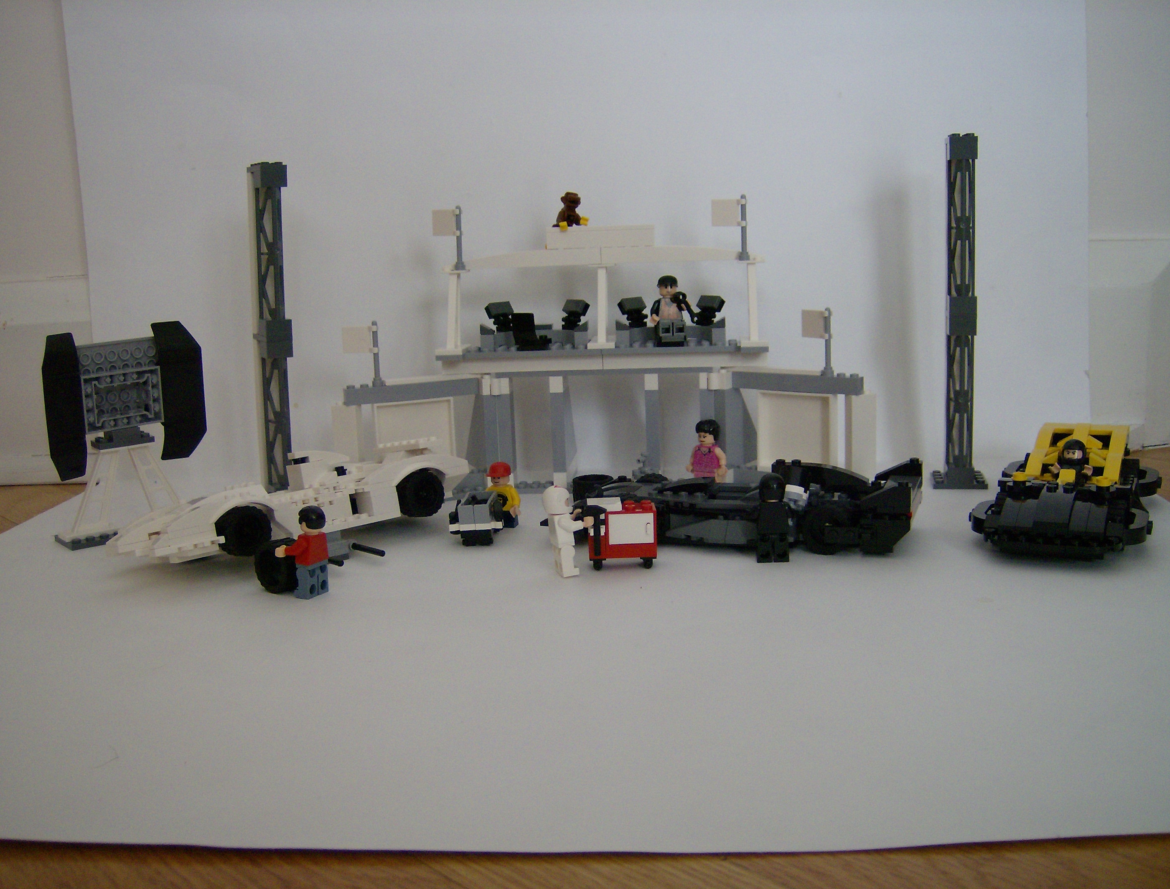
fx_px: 1223
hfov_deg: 51.1
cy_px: 444
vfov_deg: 40.0
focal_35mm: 36
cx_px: 585
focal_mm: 6
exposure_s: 1/64
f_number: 2.8
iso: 128
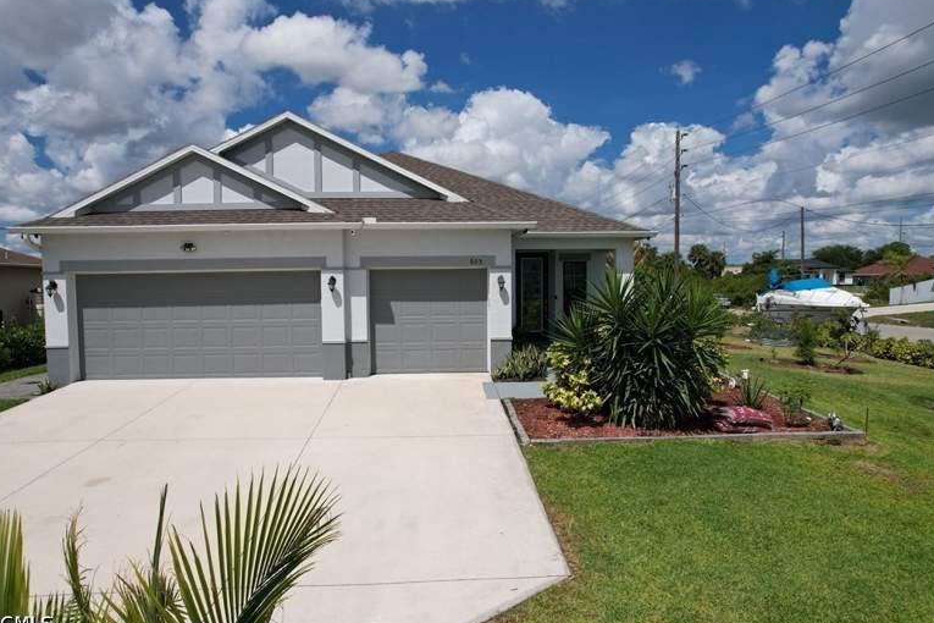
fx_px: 597
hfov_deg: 76.1
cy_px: 312
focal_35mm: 23
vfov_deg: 55.1
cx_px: 459
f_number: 2.8
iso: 120
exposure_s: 1/5000
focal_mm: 8.38
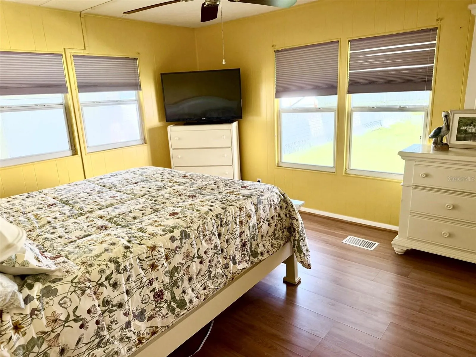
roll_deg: +2.3
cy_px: 178
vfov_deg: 56.8
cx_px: 238
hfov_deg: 71.6
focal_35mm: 24
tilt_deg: -14.9
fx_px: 330
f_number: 1.78
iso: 200
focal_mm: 6.76
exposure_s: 1/226
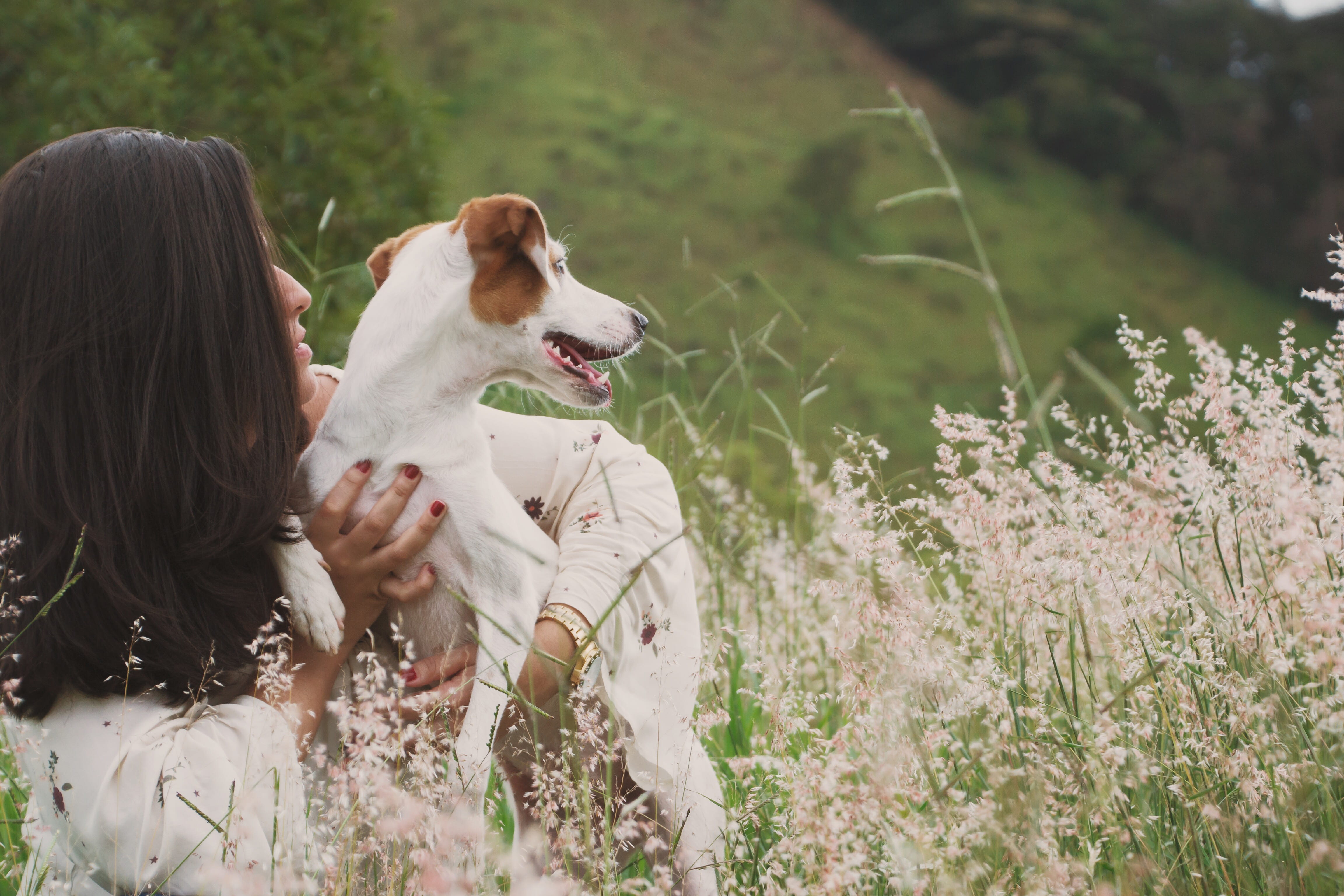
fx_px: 3920
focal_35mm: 105
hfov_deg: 19.5
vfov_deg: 13.0
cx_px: 672
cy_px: 448
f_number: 5
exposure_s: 1/1250
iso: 400
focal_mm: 70
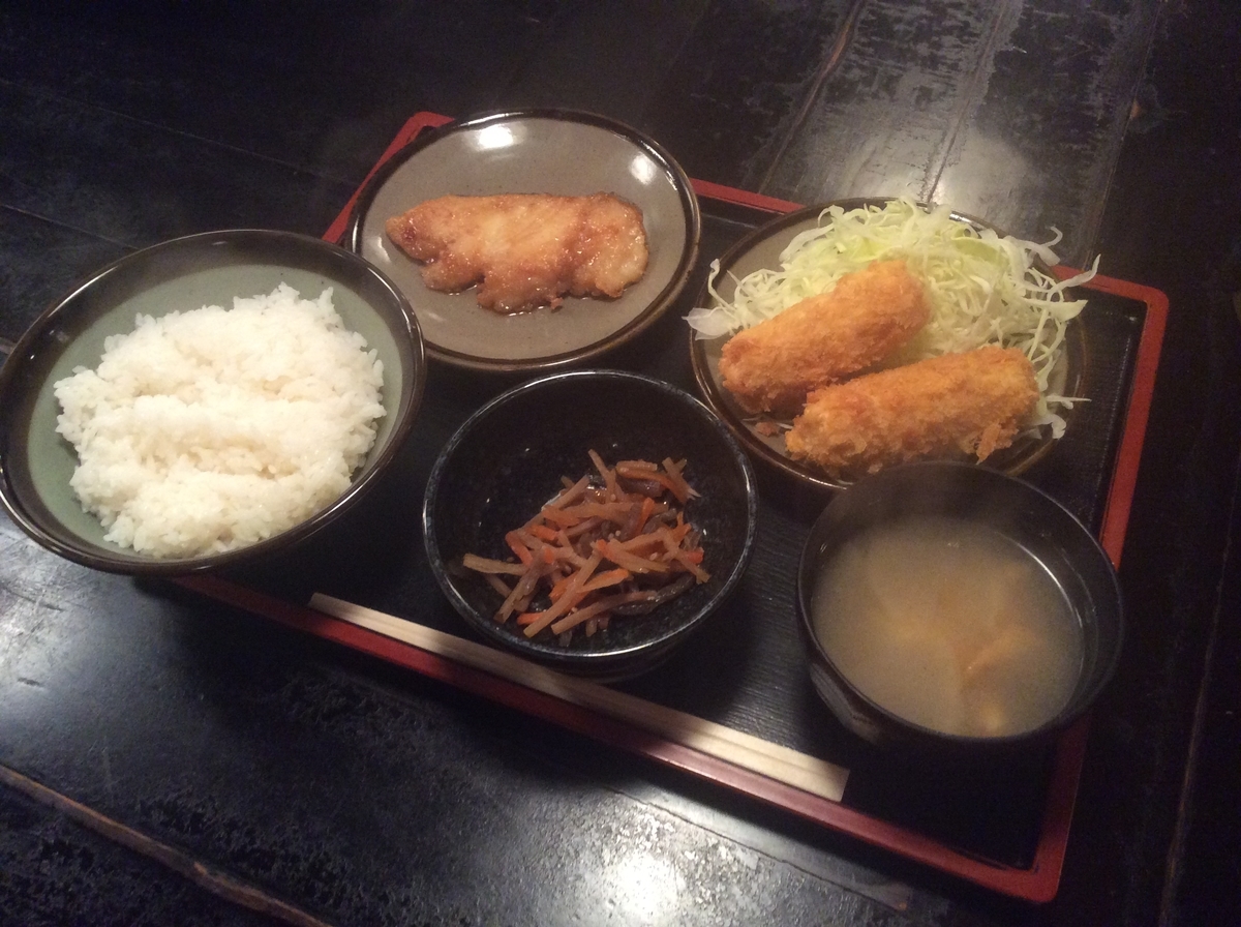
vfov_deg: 44.0
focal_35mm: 32
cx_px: 620
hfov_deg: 56.9
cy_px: 464
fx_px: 1145
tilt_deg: -56.5
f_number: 2.4
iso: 200
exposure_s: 1/24
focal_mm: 3.3
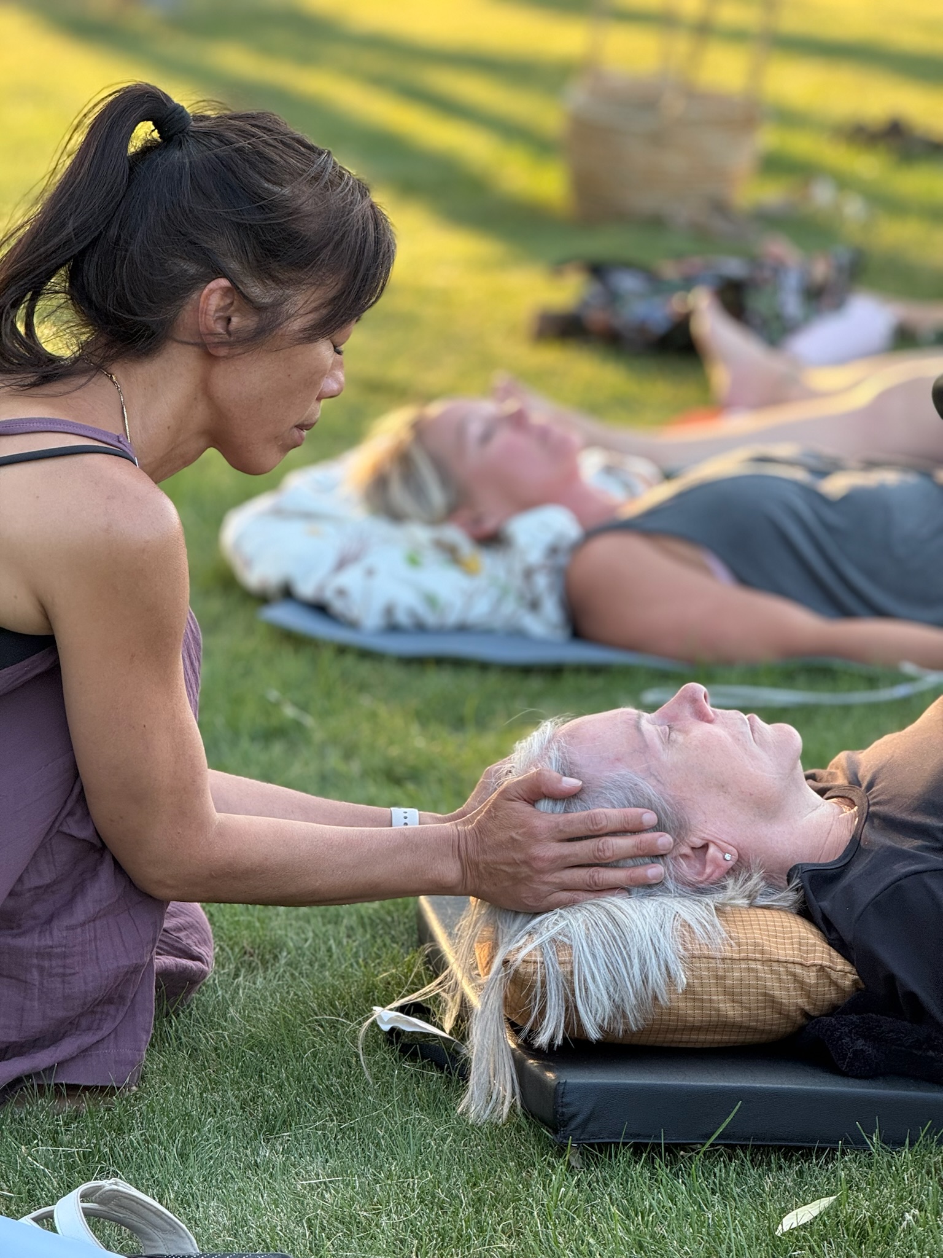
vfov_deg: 16.4
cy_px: 629
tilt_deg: -13.4
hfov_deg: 12.3
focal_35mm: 120
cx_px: 472
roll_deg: +0.3
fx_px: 4359
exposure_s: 1/99
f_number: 2.8
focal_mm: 15.66
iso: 50
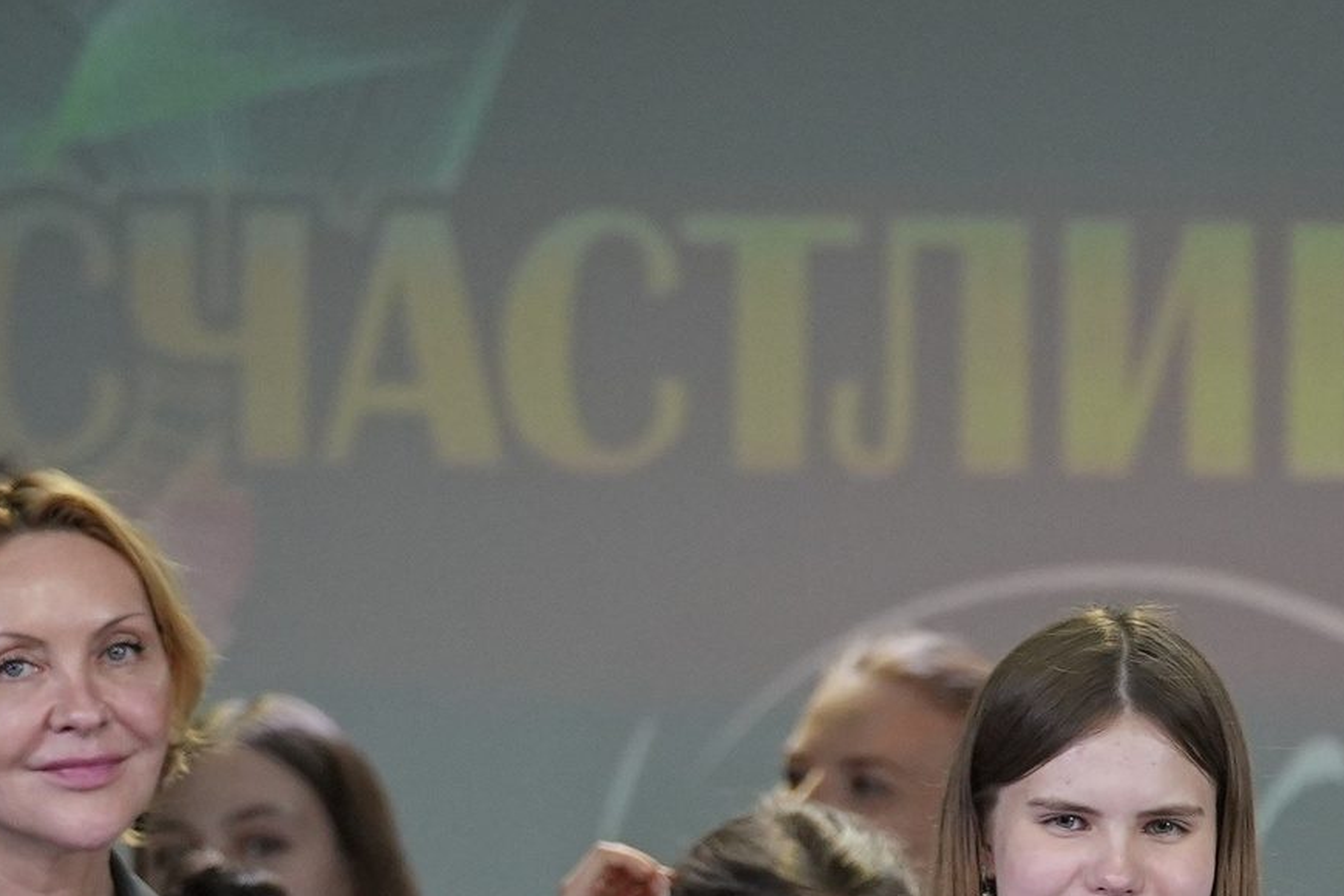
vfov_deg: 2.0
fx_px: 26131
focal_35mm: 700
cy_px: 1167
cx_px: 1367
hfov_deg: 2.9
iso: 1000
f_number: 2.8
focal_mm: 159
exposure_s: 1/250
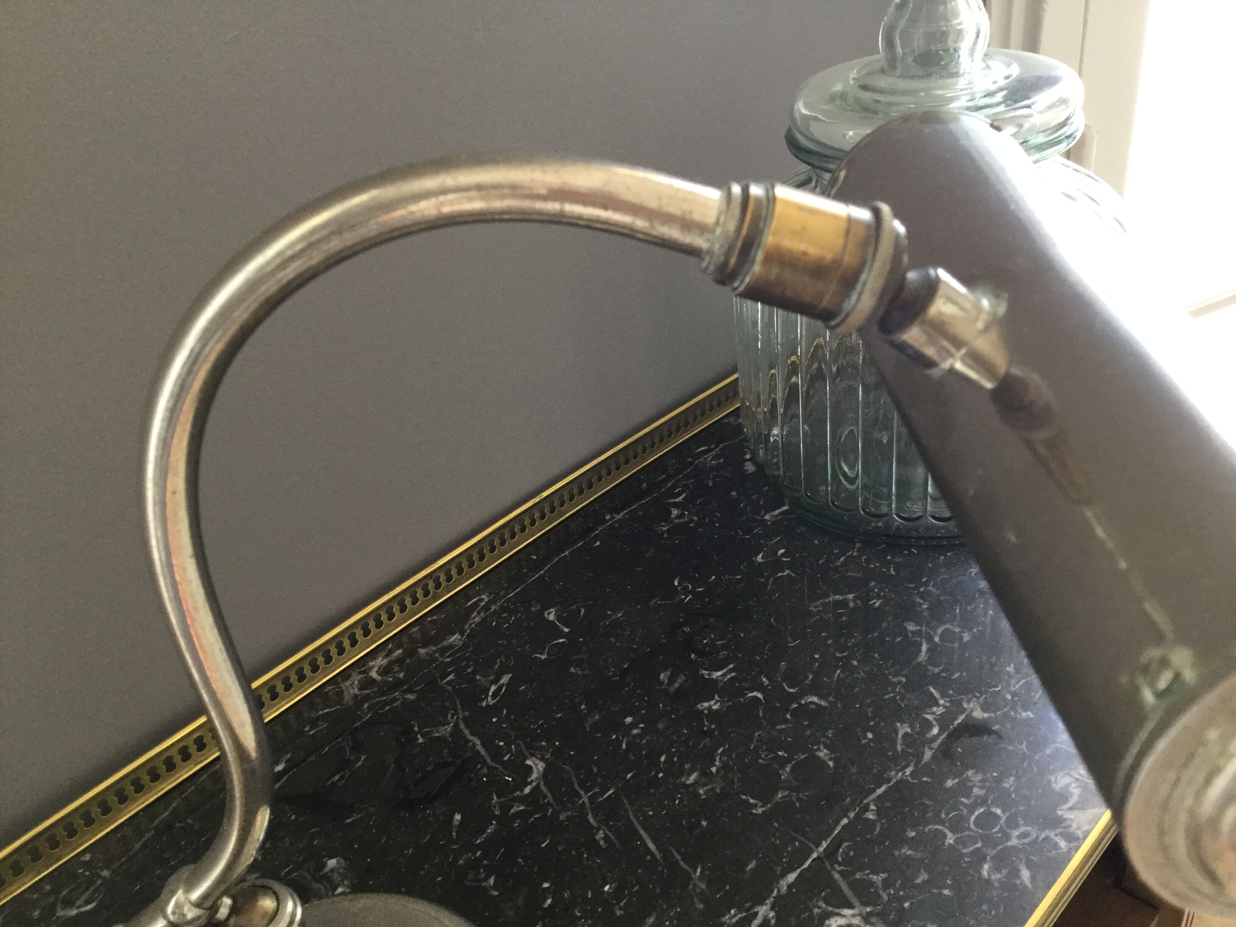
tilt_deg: -33.0
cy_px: 464
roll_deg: +6.5
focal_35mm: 31
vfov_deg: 45.4
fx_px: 1107
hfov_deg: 58.4
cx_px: 618
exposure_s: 1/33
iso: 50
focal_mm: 3.3
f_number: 2.4
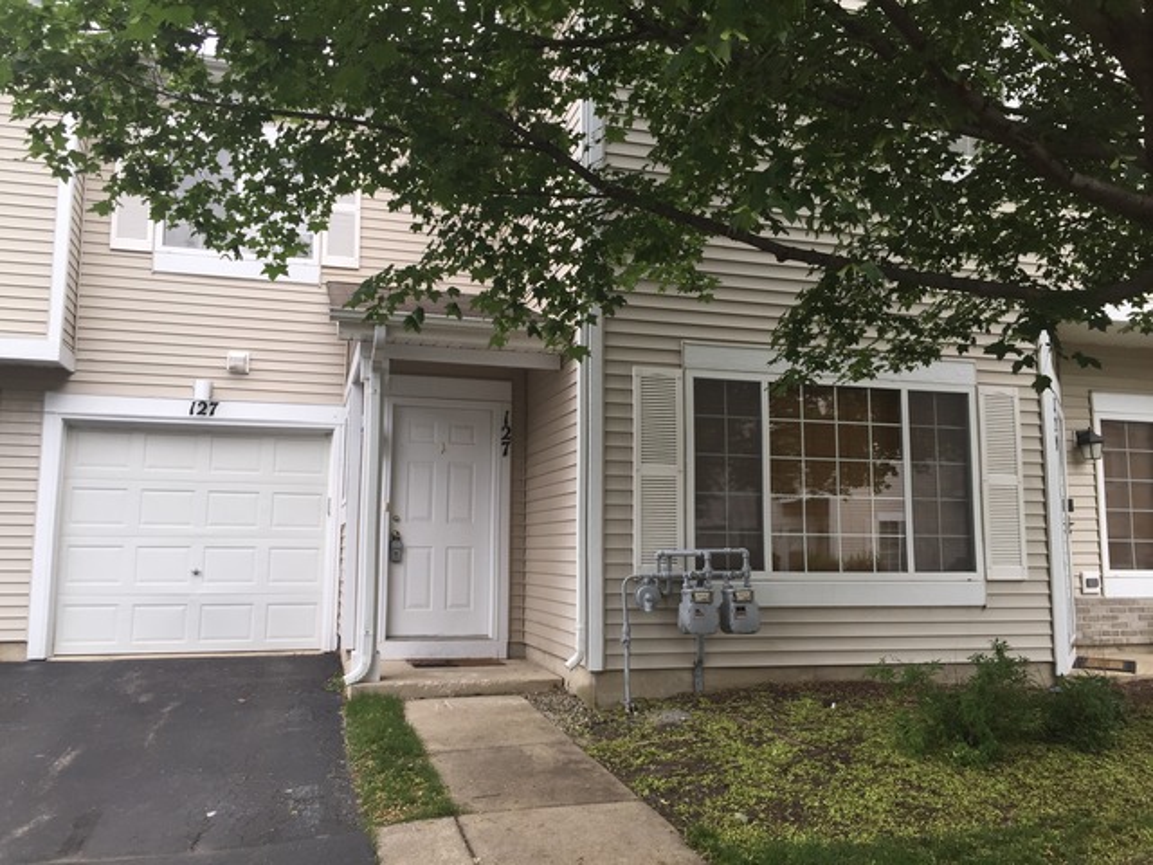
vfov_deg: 48.2
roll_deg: -2.7
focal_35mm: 29
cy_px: 432
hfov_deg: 61.7
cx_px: 576
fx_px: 966
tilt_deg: +5.8
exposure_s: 1/520
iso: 32
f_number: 2.2
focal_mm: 4.15
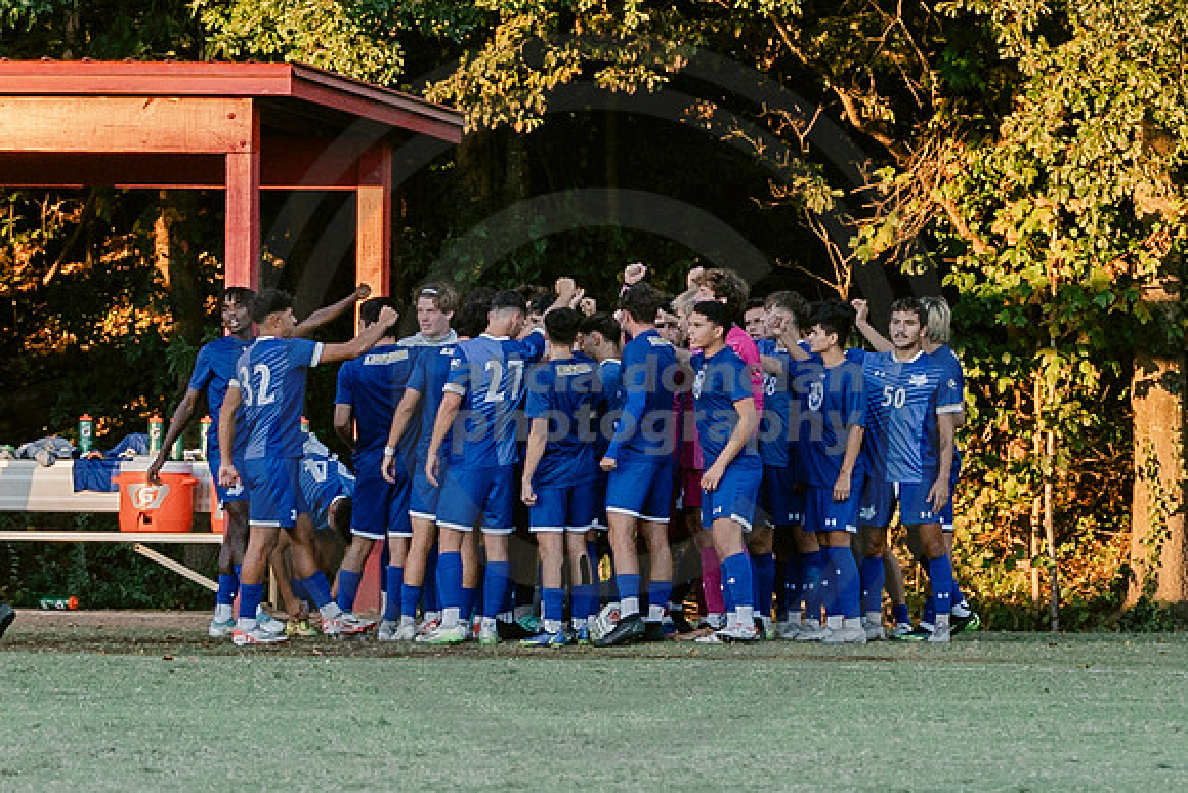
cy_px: 414
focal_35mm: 442
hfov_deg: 4.7
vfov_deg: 3.1
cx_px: 698
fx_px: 14601
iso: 640
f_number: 5
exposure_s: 1/320
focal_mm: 90
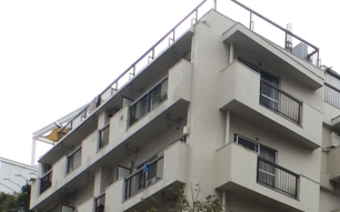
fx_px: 565
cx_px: 404
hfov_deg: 29.1
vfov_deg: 19.7
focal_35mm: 61
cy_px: 269
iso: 80
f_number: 4.5
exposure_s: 1/250
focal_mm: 4
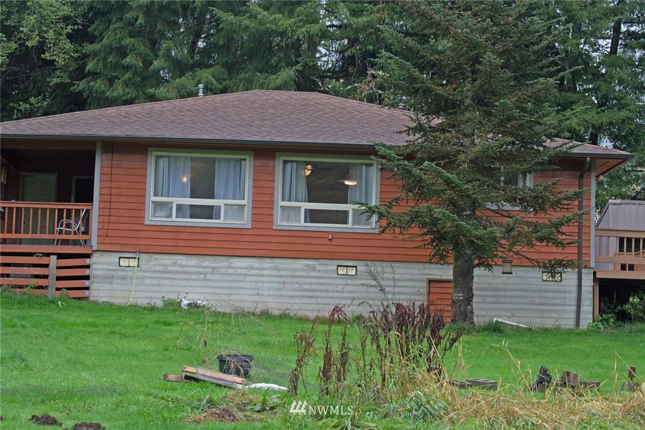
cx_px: 322
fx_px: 1478
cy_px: 215
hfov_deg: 24.6
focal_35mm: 82
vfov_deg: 16.6
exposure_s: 1/125
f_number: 5.6
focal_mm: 55
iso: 280
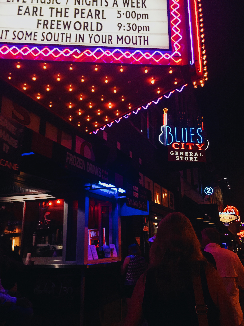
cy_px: 163
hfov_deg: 48.2
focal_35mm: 29
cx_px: 122
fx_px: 273
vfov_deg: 61.7
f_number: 2.2
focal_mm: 4.15
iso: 40
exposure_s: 1/30
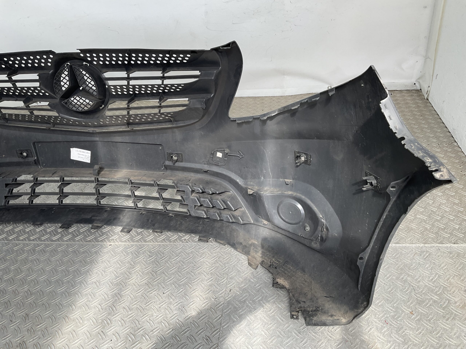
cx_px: 233
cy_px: 174
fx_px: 390
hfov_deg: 61.7
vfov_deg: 48.2
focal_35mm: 29
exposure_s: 1/146
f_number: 1.8
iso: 16
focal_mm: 3
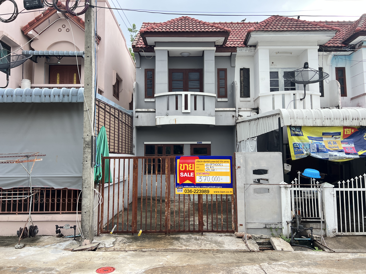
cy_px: 137
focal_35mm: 26
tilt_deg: +5.0
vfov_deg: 53.1
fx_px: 275
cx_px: 183
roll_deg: -0.3
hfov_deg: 67.3
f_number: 1.5
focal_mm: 5.7
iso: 100
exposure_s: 1/121
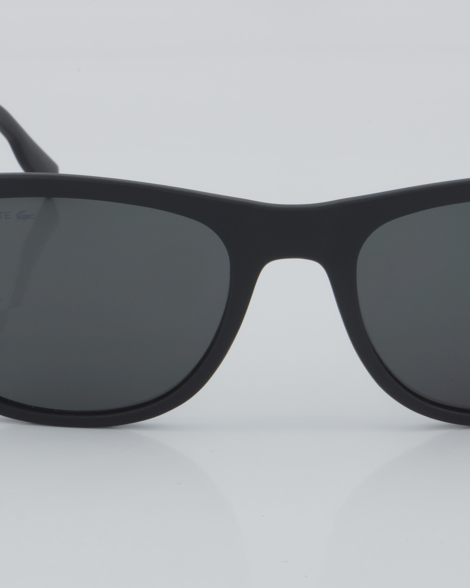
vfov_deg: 16.5
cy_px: 295
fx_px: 2029
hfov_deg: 13.2
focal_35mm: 117
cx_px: 293
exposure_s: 1/4
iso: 100
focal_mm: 55
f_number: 32
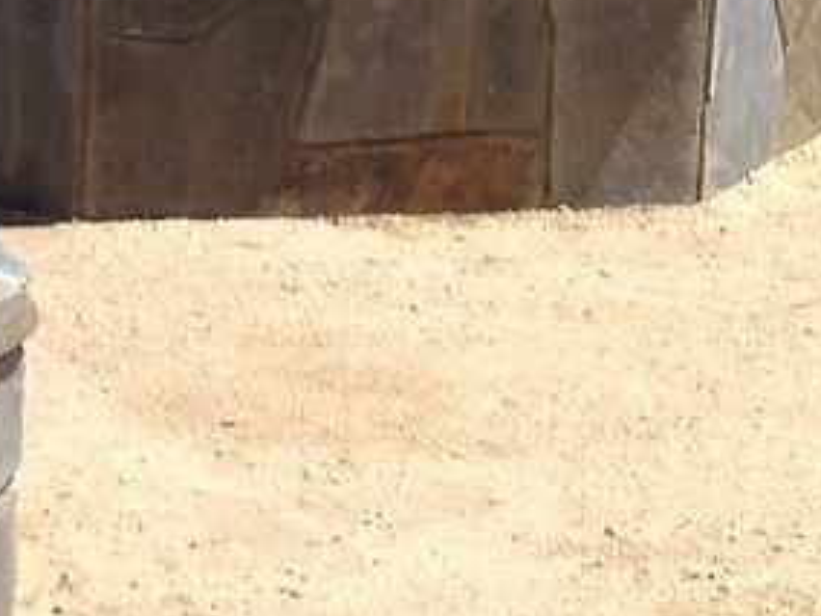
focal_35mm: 201
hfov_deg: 9.6
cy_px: 58
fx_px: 4767
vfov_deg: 7.4
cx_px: -367
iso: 50
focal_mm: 4.28
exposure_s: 1/1783
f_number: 2.4
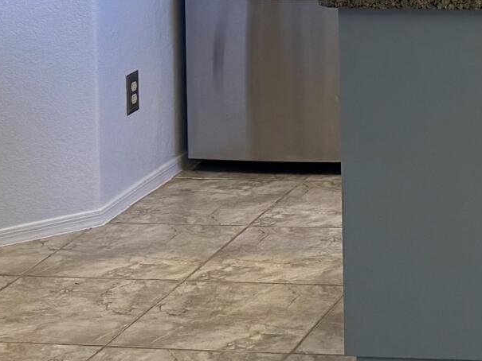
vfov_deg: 11.8
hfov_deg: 15.6
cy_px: -201
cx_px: 650
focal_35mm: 119
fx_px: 1657
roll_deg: +0.4
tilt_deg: -3.5
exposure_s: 1/170
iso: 200
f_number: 1.78
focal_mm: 6.76
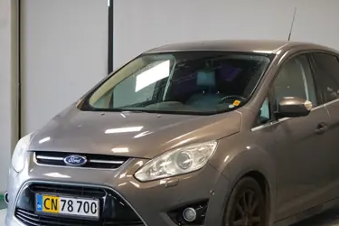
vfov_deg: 14.0
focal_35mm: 98
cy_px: 114
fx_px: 923
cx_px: 218
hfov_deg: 20.8
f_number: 4.5
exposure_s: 1/160
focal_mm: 51
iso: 2000
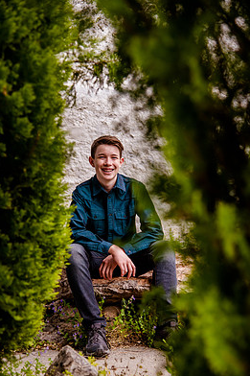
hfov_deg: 15.9
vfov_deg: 23.6
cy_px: 206
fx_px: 897
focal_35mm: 86
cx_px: 117
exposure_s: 1/400
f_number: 4
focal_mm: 75
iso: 800
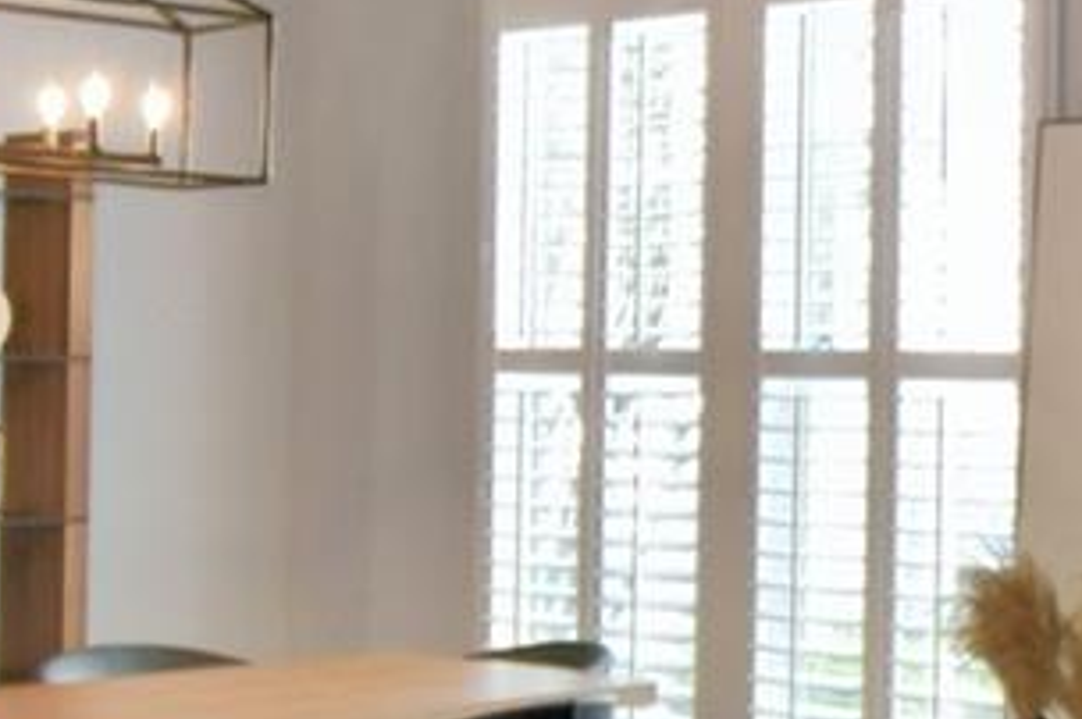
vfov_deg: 17.2
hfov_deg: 23.4
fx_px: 2372
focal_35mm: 79
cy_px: 345
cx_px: 1317
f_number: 4.5
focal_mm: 10
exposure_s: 1/30
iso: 200
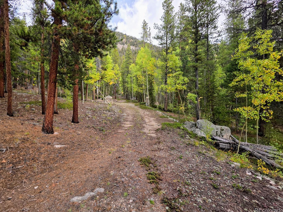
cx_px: 133
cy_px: 100
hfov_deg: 102.0
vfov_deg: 85.6
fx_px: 114
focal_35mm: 14
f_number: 1.9
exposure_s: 1/332
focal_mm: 2.2
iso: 40
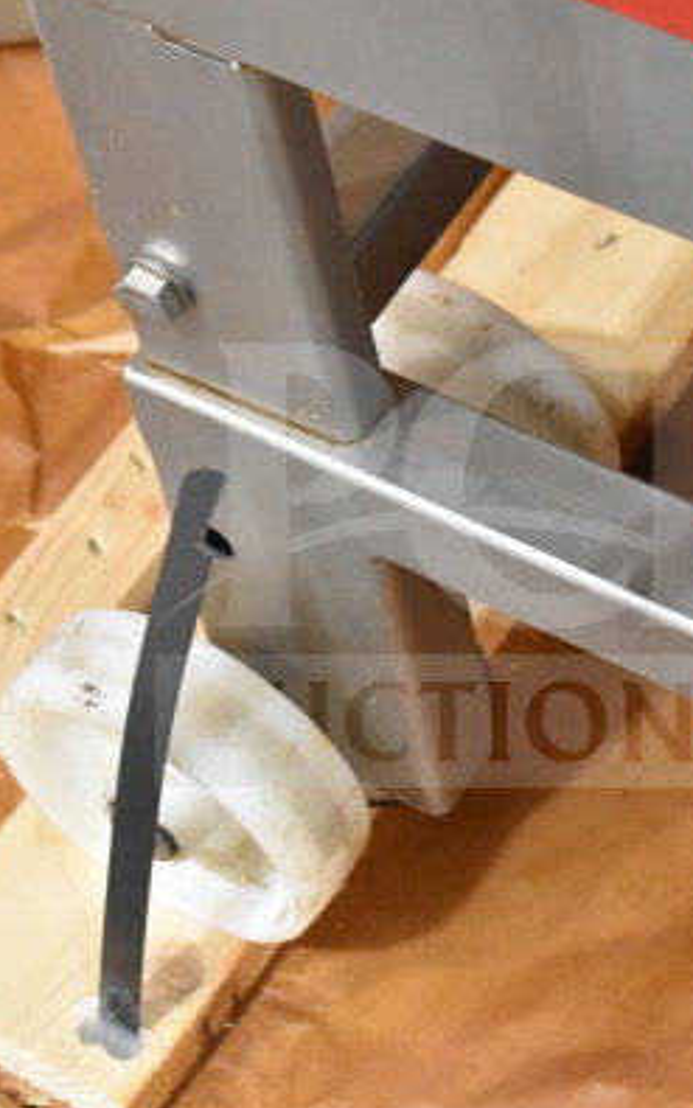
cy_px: 565
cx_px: 469
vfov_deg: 16.1
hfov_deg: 10.1
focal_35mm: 130
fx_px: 3921
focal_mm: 55
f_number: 6.3
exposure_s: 1/160
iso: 6400
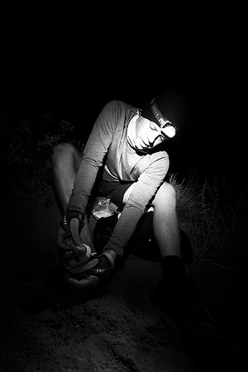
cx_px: 124
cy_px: 186
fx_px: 196
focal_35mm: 19
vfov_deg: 86.9
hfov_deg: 64.6
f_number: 4
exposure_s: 1/100
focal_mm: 19
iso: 2000
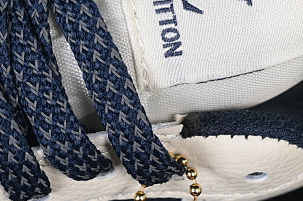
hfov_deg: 11.8
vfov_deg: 7.8
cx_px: 174
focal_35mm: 174
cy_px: 10
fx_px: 1463
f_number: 7.1
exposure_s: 1/60
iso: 160
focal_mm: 50
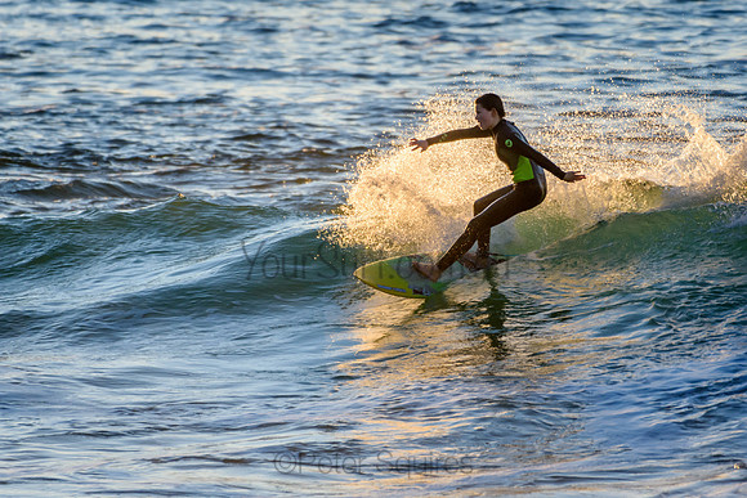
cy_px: 249
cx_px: 374
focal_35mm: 750
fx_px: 15565
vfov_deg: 1.8
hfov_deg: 2.7
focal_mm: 500
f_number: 5.6
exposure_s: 1/1600
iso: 560
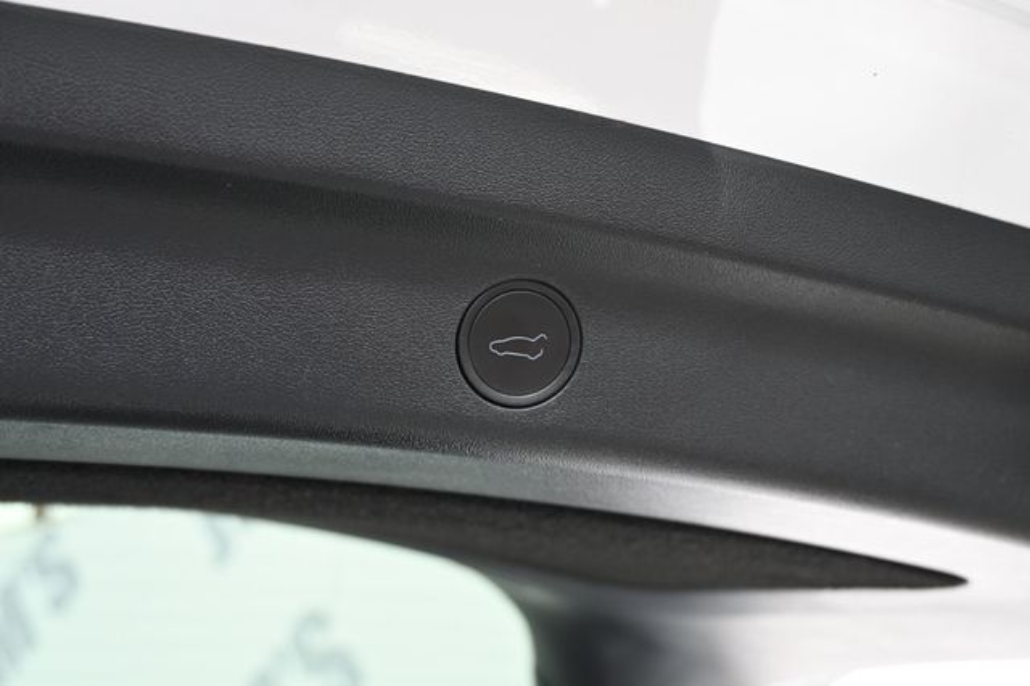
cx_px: 515
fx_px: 987
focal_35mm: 34
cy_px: 343
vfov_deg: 38.3
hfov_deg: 55.1
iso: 200
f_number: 4.5
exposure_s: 1/250
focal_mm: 23
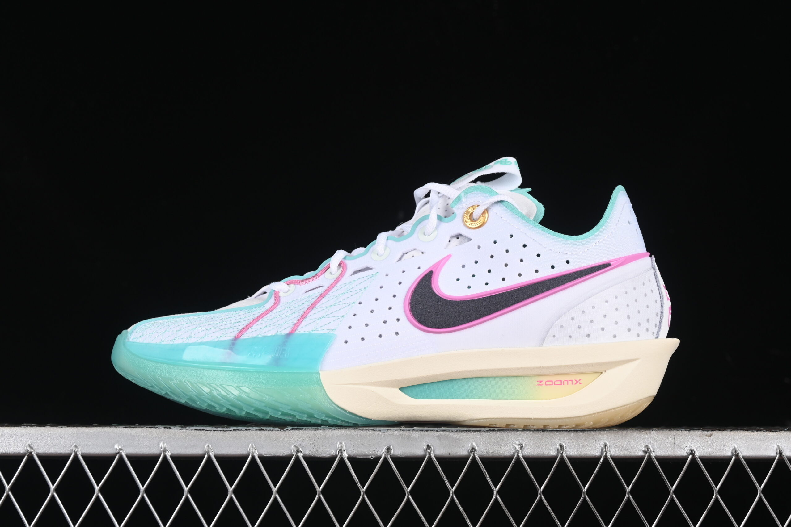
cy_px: 264
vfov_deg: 18.2
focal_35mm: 75
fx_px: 1648
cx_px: 396
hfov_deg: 27.0
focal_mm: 50
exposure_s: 1/80
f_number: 8
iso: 160
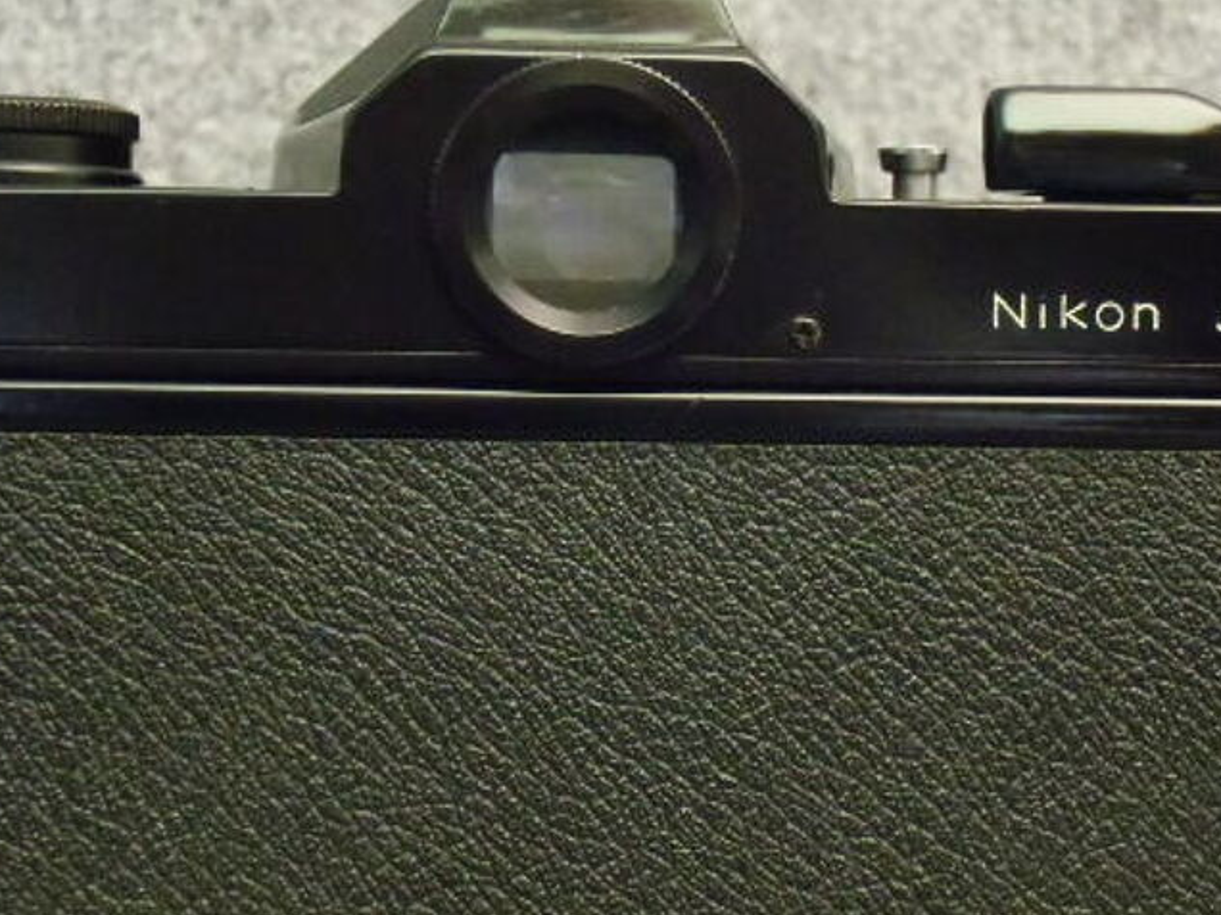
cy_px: 499
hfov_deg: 18.4
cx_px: 685
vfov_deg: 13.8
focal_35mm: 107
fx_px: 3774
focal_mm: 12.1
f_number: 4.7
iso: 800
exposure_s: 1/8
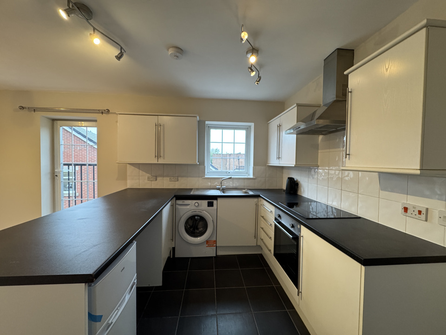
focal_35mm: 14
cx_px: 223
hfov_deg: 102.1
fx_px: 180
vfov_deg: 85.7
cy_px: 168
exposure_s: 1/100
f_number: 2.2
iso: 320
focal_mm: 2.22
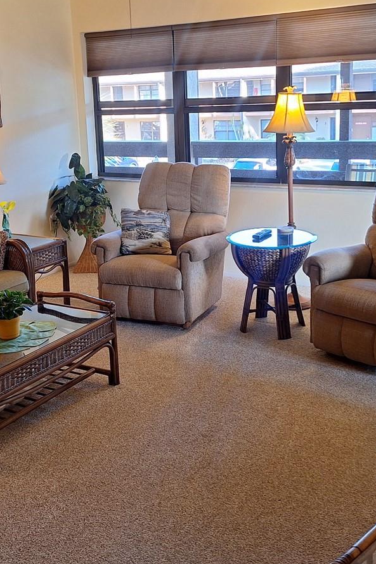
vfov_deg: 45.2
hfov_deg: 31.1
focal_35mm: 43
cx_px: 152
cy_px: 221
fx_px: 674
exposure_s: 1/40
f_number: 1.8
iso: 80
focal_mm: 5.54
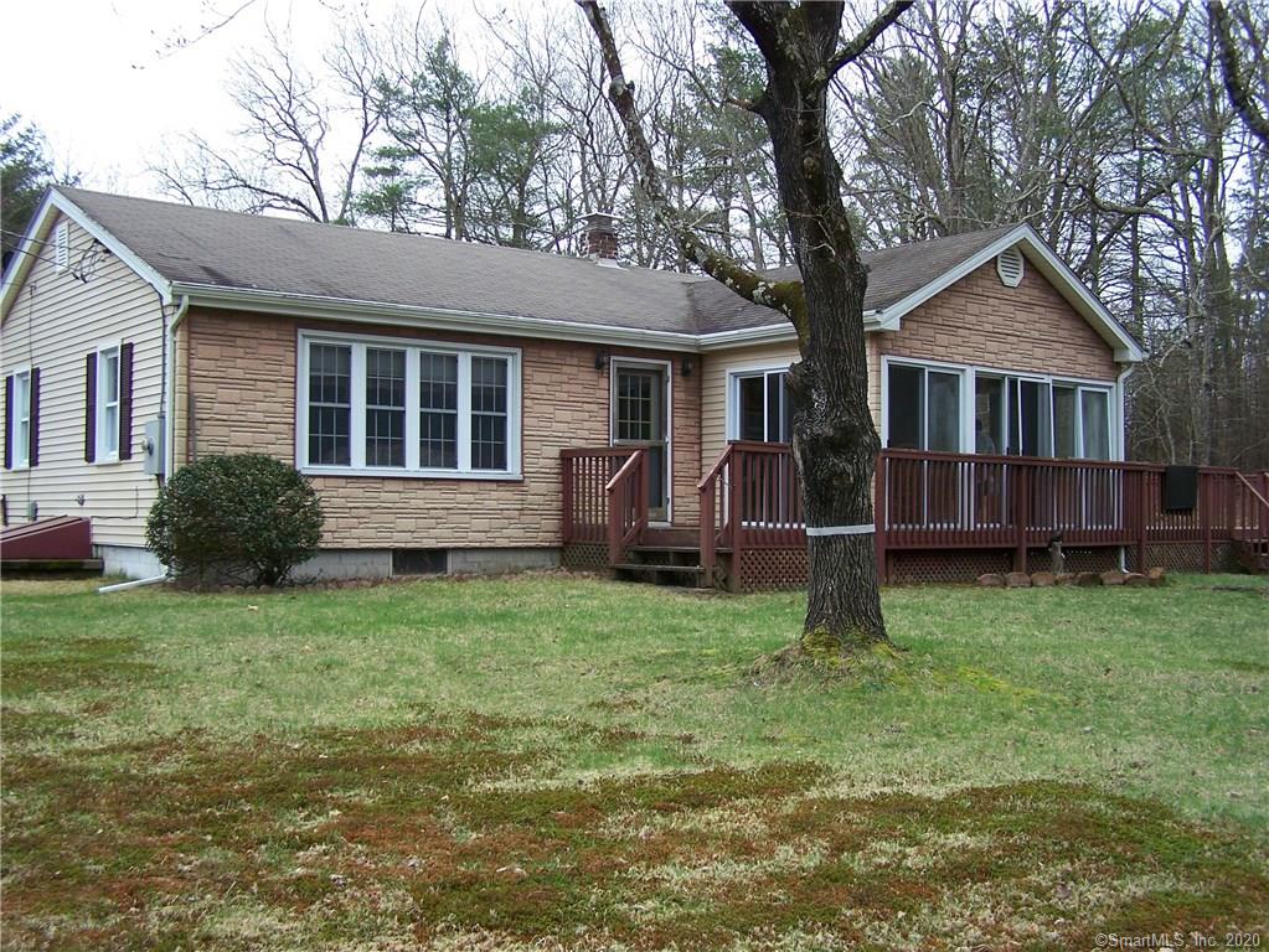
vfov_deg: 37.7
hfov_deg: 49.0
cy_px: 476
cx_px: 634
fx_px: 1394
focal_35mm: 38
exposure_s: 1/200
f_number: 2.8
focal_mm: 6.3
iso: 80
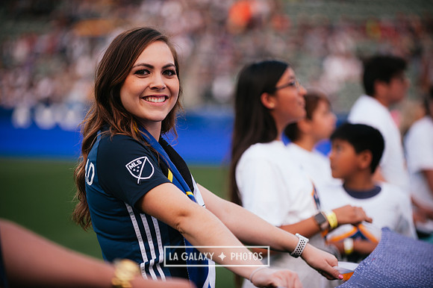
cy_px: 144
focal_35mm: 150
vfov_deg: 9.1
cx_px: 216
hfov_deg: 13.7
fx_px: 1803
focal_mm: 150
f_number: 2.8
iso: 250
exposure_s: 1/640
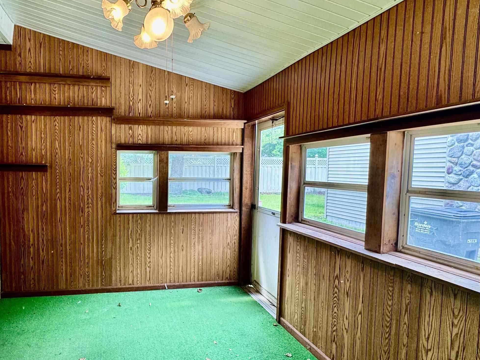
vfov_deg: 61.0
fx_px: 305
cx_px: 161
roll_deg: -0.6
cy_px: 189
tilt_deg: -3.7
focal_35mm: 22
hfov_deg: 74.1
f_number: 2.2
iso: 125
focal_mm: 2.22
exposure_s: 1/120
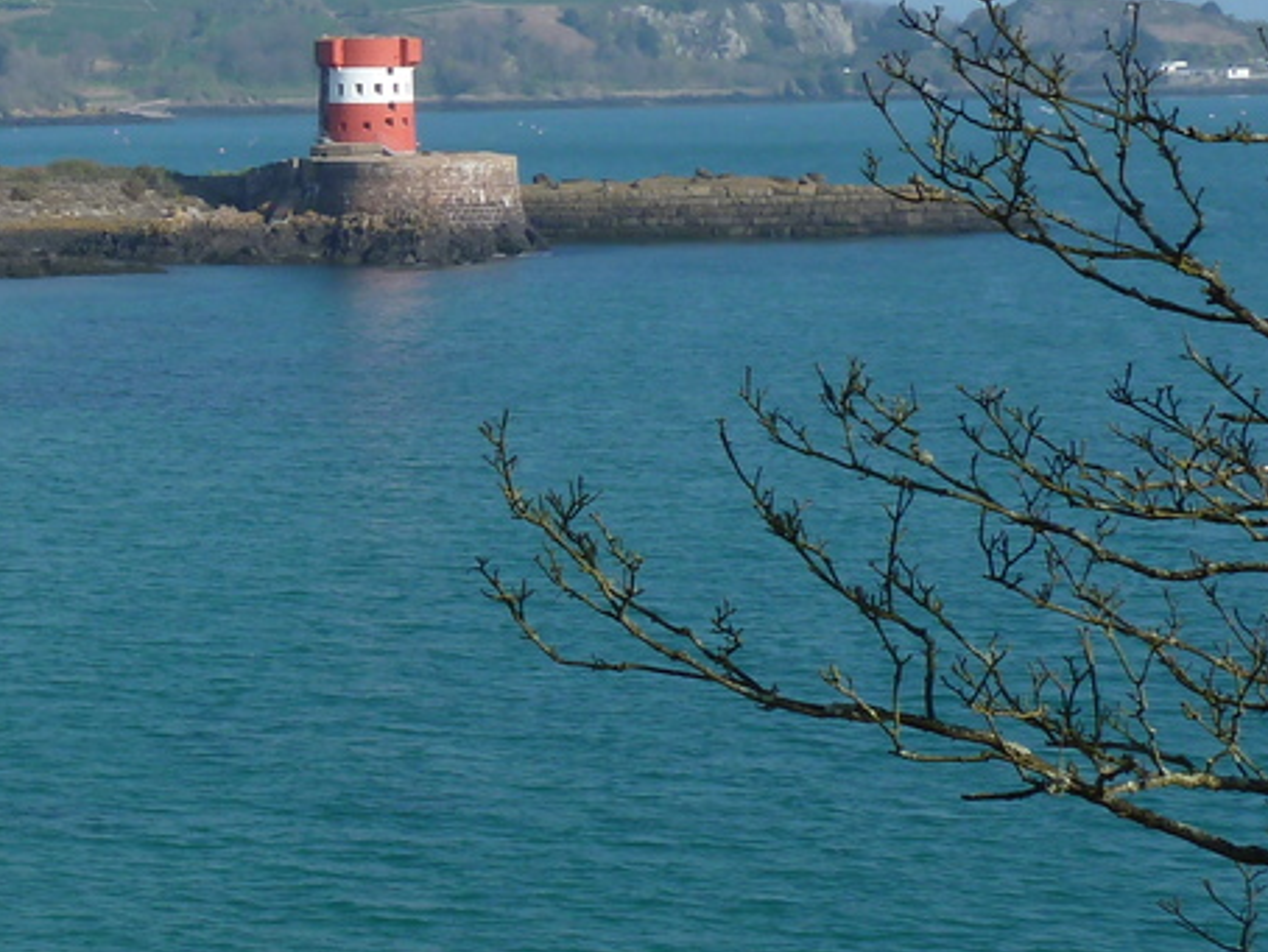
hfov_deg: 16.7
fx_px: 4068
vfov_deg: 13.3
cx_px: -394
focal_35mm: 111
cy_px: 221
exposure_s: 1/400
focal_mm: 6.9
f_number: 5
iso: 80
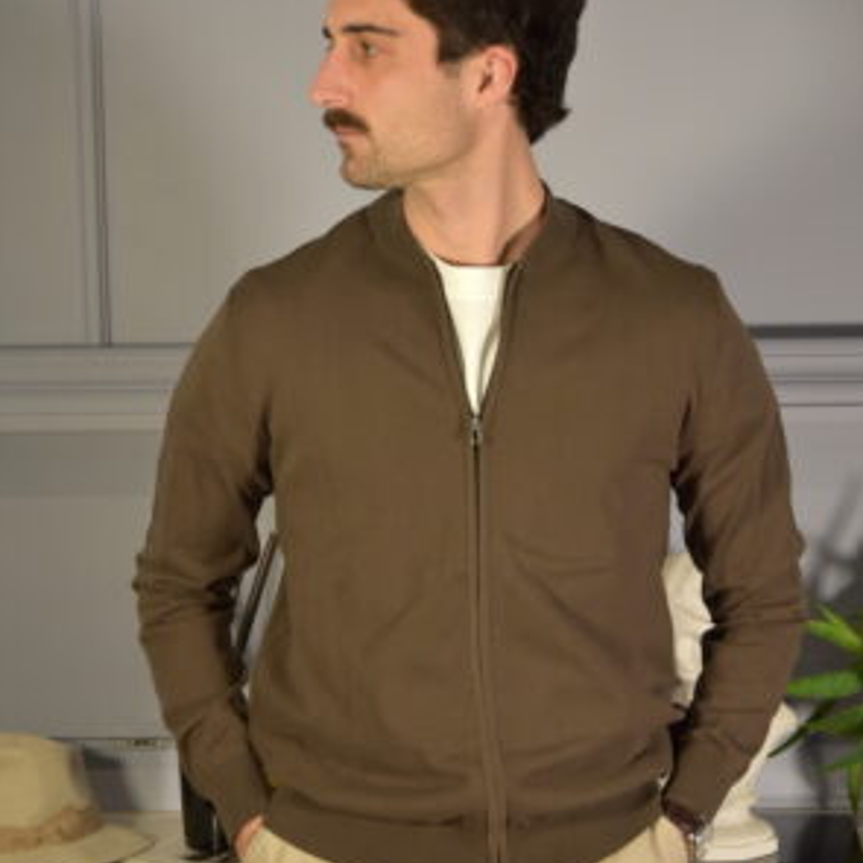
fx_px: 2849
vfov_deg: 17.2
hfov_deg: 17.2
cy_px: 439
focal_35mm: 101
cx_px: 430
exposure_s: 1/30
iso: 560
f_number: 5
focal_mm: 52
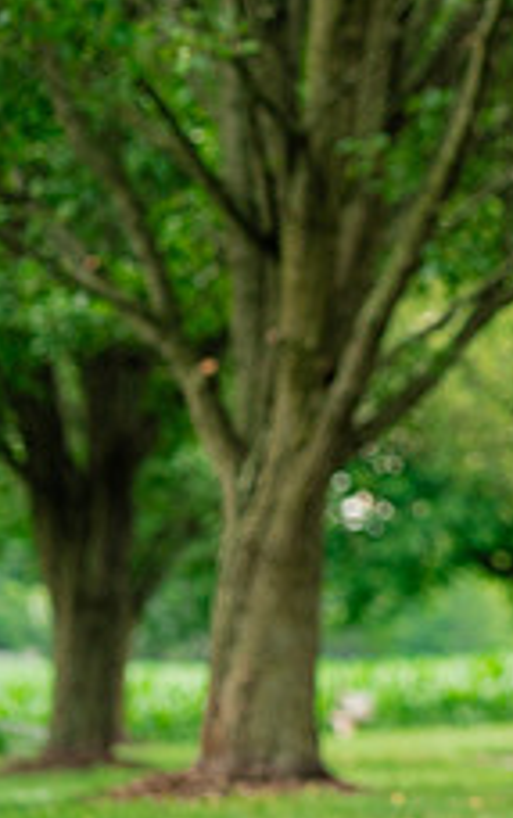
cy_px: 371
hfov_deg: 5.9
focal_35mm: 220
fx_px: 4909
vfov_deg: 9.5
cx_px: 943
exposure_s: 1/500
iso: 500
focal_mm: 85
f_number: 3.5
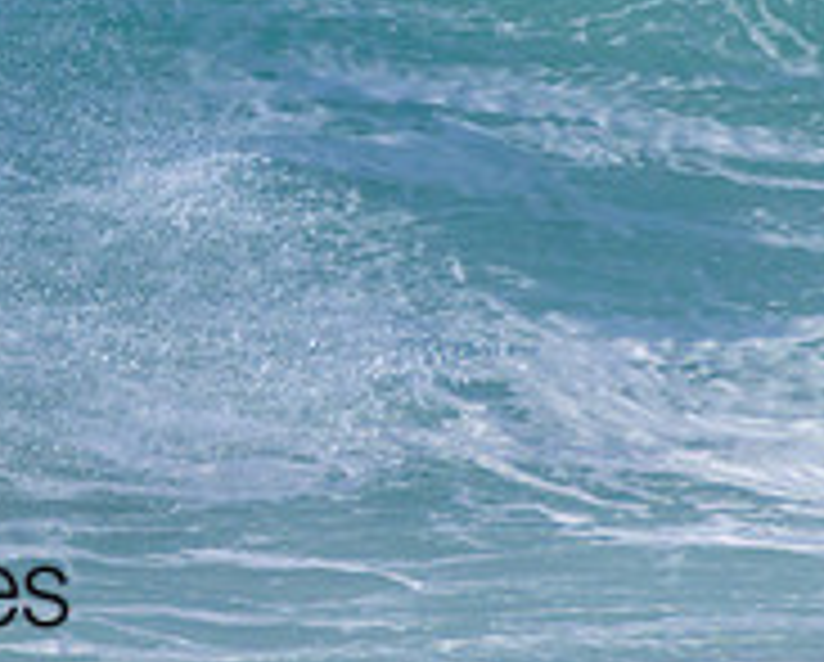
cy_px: -160
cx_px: -279
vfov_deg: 0.5
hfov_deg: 0.7
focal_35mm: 2973
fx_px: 72619
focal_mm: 1000
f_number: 11
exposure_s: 1/2500
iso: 1000
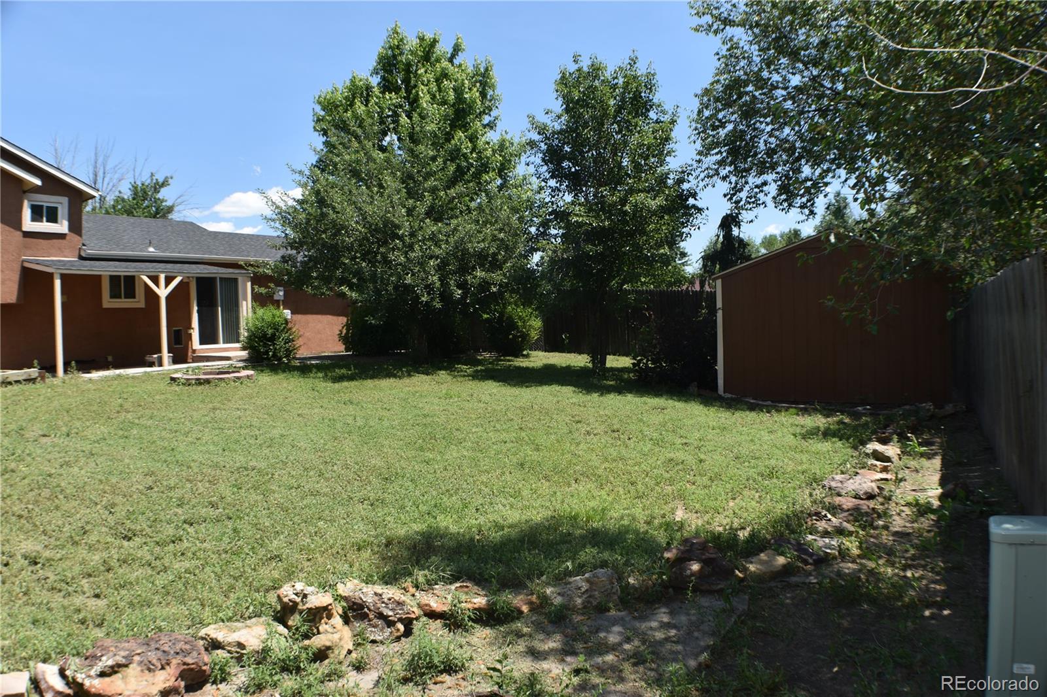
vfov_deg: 40.0
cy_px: 348
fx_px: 959
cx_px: 524
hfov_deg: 57.2
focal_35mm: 33
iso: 100
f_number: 7.1
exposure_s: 1/200
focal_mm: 22
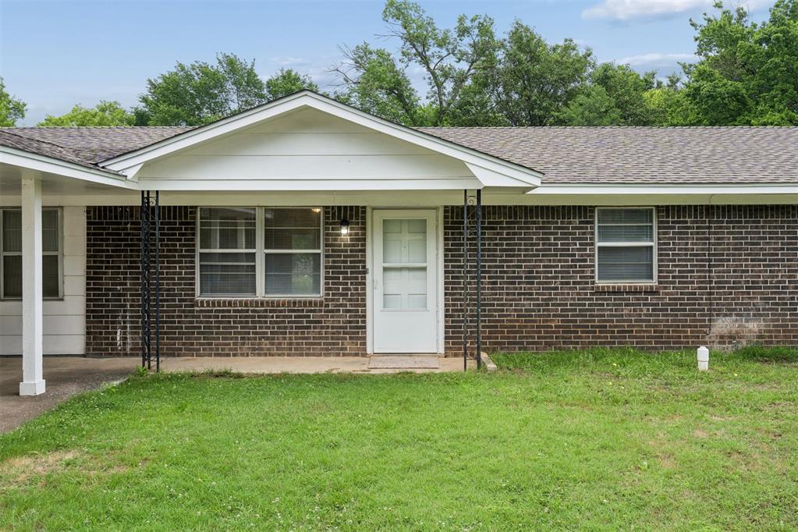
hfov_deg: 63.7
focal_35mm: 29
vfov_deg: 45.0
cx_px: 399
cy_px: 266
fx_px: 643
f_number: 8
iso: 200
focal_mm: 29
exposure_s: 1/80
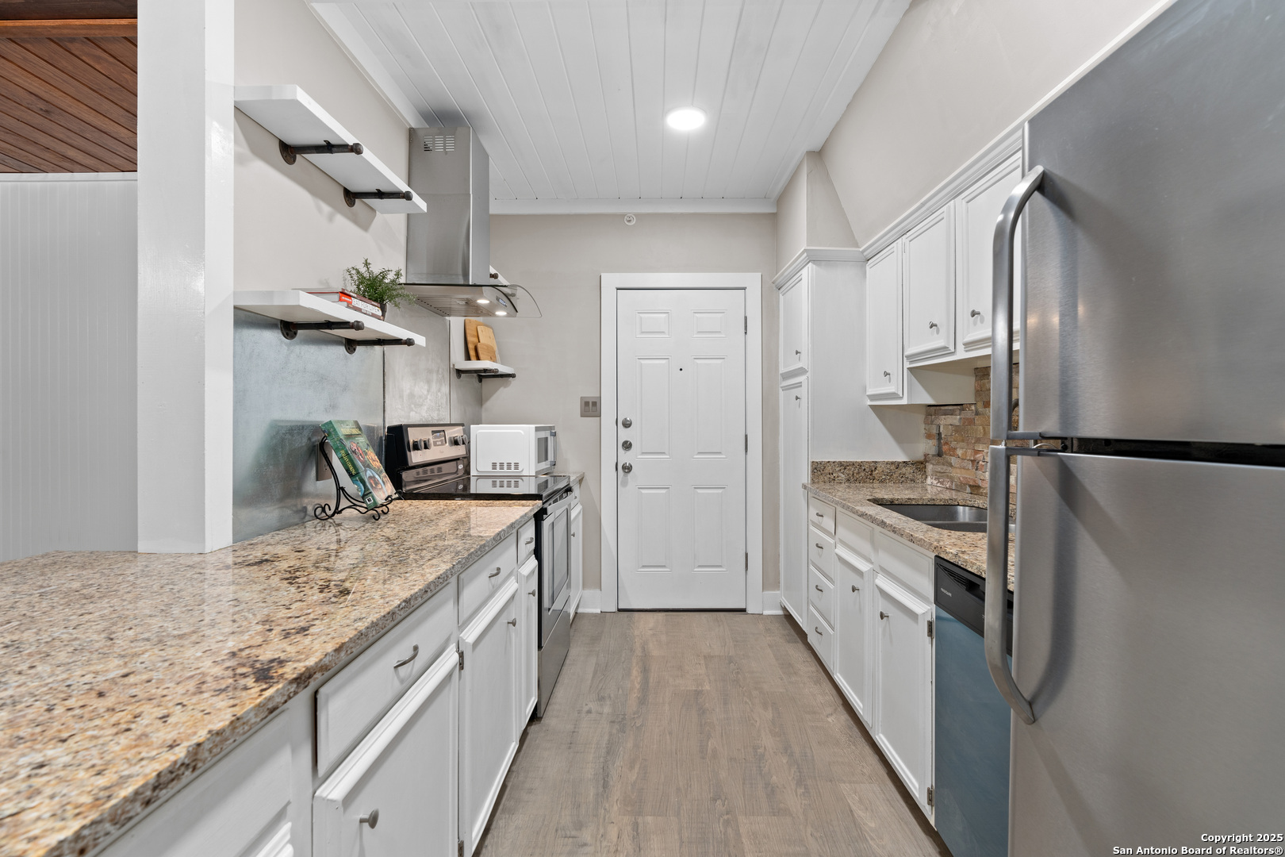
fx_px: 571
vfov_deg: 73.7
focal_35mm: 16
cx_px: 642
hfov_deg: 96.7
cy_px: 428
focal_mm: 16
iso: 320
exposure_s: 1/1.67
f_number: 7.1
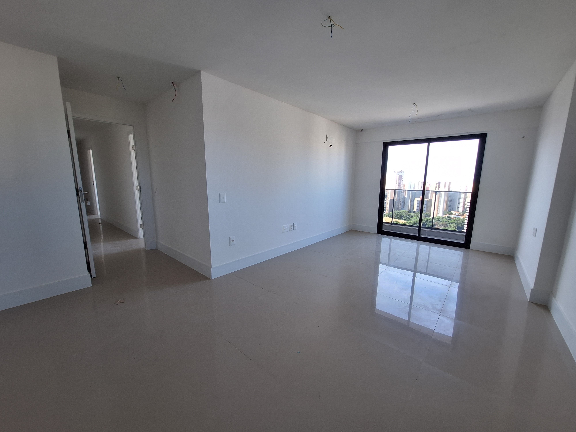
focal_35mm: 13
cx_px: 288
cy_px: 216
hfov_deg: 106.2
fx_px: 216
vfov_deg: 89.9
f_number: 2.2
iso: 40
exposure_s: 1/60
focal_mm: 1.74
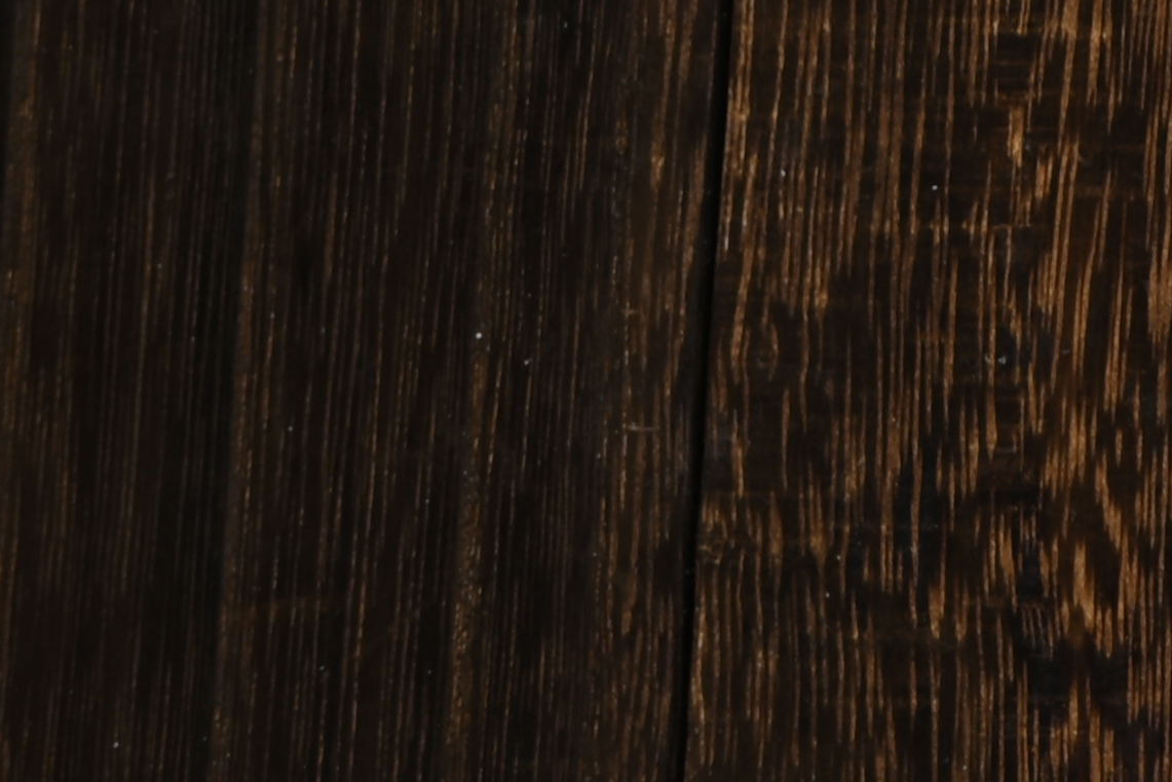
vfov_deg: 6.4
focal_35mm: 212
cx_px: 2868
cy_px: -402
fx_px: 6902
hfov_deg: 8.8
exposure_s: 1/100
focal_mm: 40
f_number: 5
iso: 100
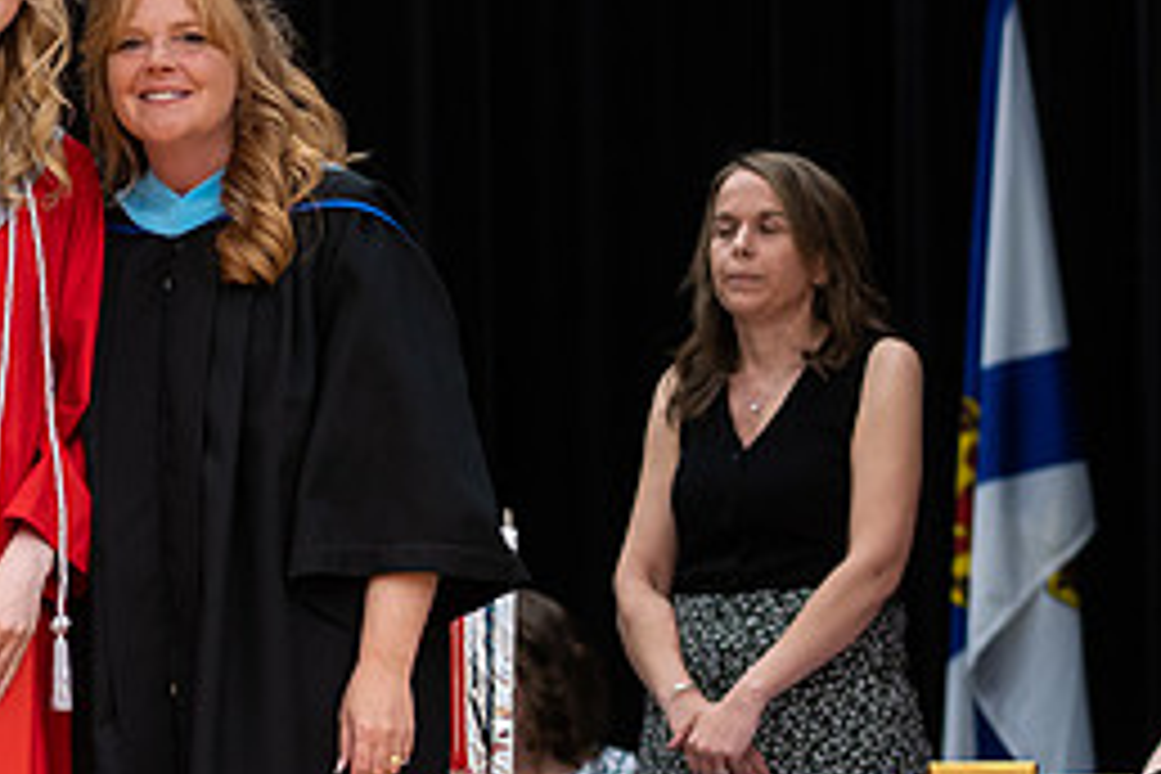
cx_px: -36
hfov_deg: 8.2
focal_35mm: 251
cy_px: 617
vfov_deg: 5.5
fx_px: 8094
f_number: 2.8
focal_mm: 85
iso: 1000
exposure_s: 1/200
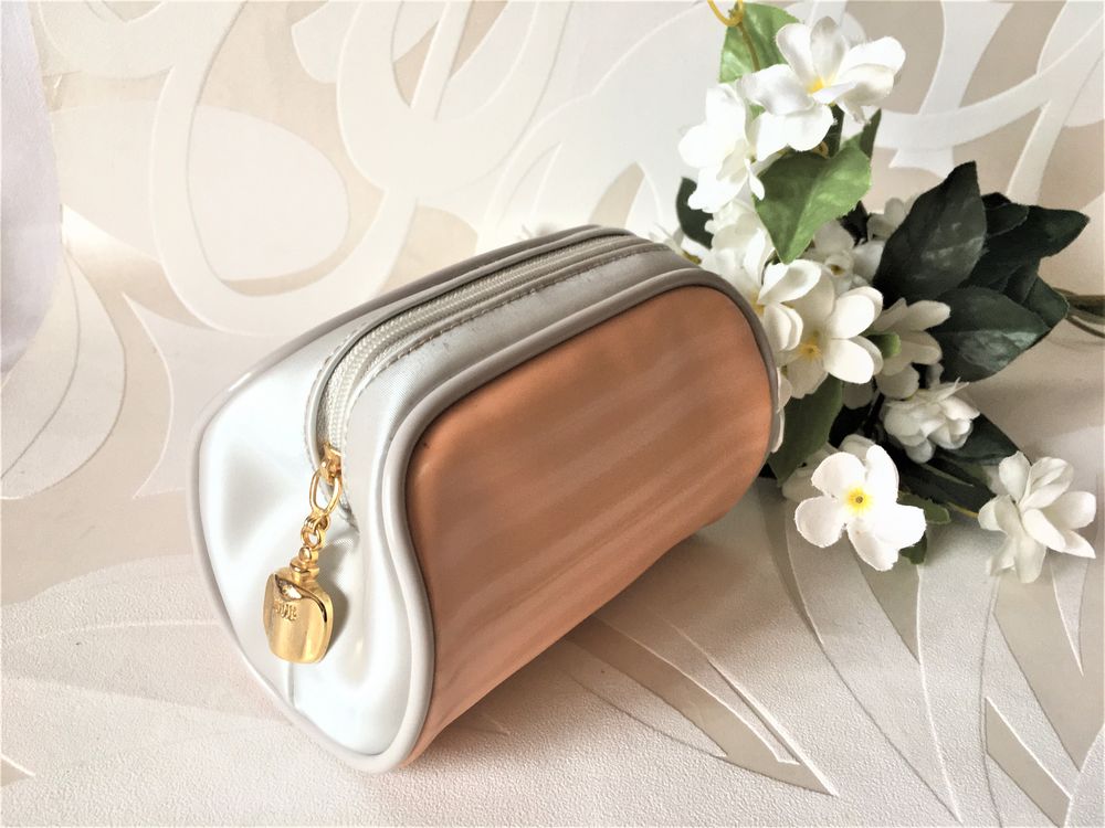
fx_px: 926
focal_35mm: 29
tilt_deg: -28.7
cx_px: 552
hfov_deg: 61.7
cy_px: 414
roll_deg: -2.2
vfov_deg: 48.2
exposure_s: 1/33
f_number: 2.2
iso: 80
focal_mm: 4.15
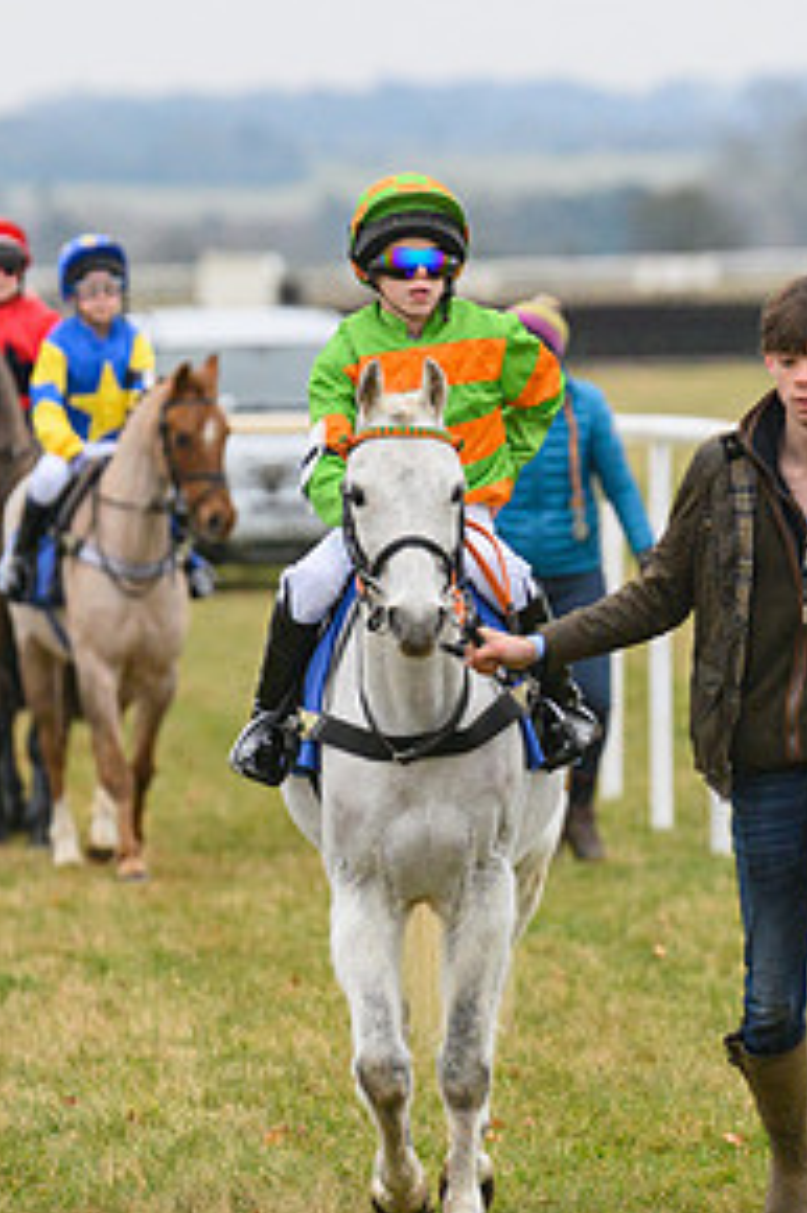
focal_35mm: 420
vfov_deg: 4.9
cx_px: 502
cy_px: 527
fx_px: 14138
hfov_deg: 3.3
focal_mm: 210
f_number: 5
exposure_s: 1/2000
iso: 1000
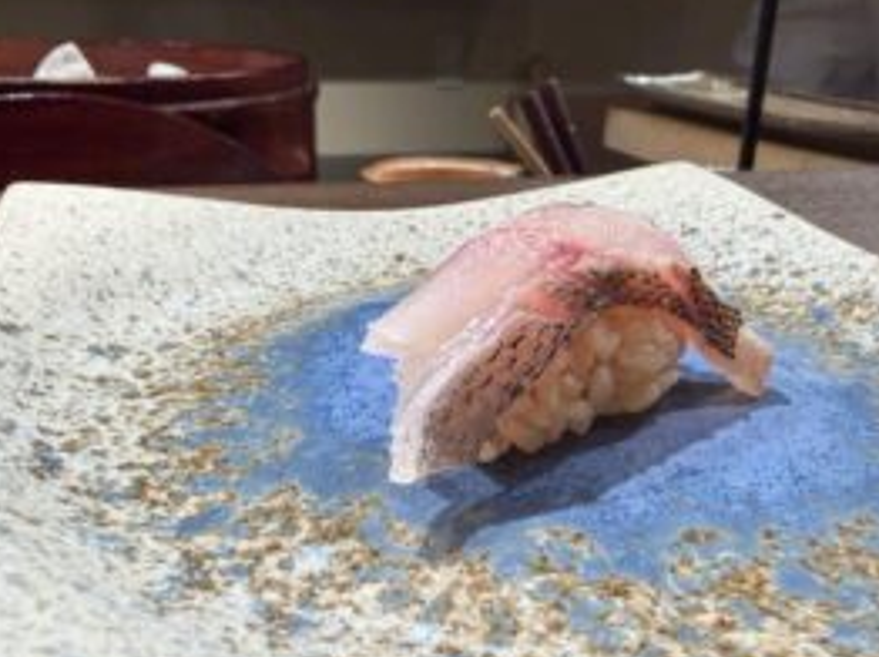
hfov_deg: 55.3
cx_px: 476
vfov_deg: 42.8
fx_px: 837
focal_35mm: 33
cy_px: 302
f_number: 2.2
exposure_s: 1/120
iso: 250
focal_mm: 2.22
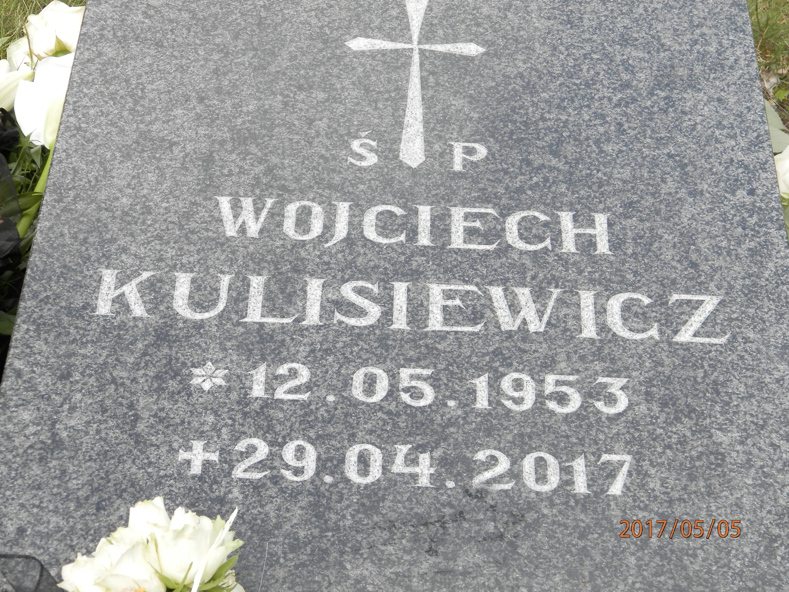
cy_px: 296
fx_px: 1869
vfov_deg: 18.0
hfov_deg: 23.8
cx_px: 394
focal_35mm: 82
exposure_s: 1/320
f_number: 4.2
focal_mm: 14.6
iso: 80
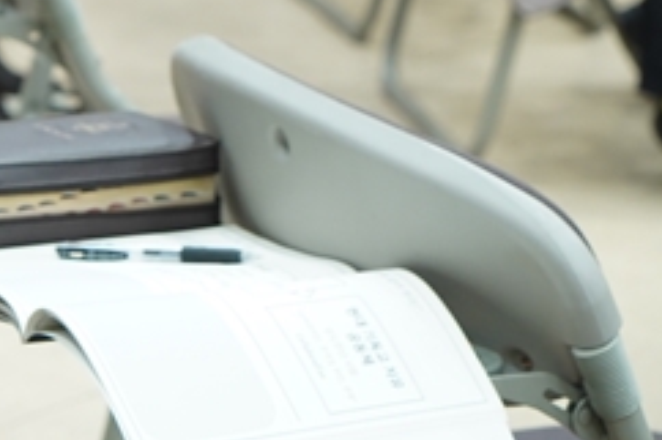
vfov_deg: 7.1
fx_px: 3528
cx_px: -142
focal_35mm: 192
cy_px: -157
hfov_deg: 10.5
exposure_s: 1/60
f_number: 4
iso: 1000
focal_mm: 58
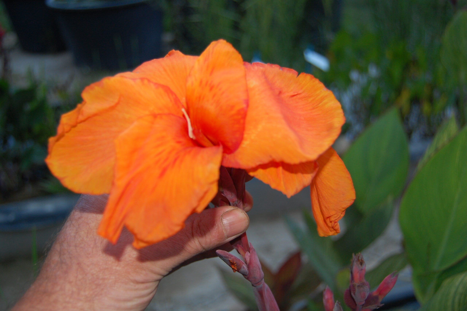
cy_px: 156
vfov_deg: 34.1
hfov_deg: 49.6
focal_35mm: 39
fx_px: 505
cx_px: 234
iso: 360
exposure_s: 1/60
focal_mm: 26
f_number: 4
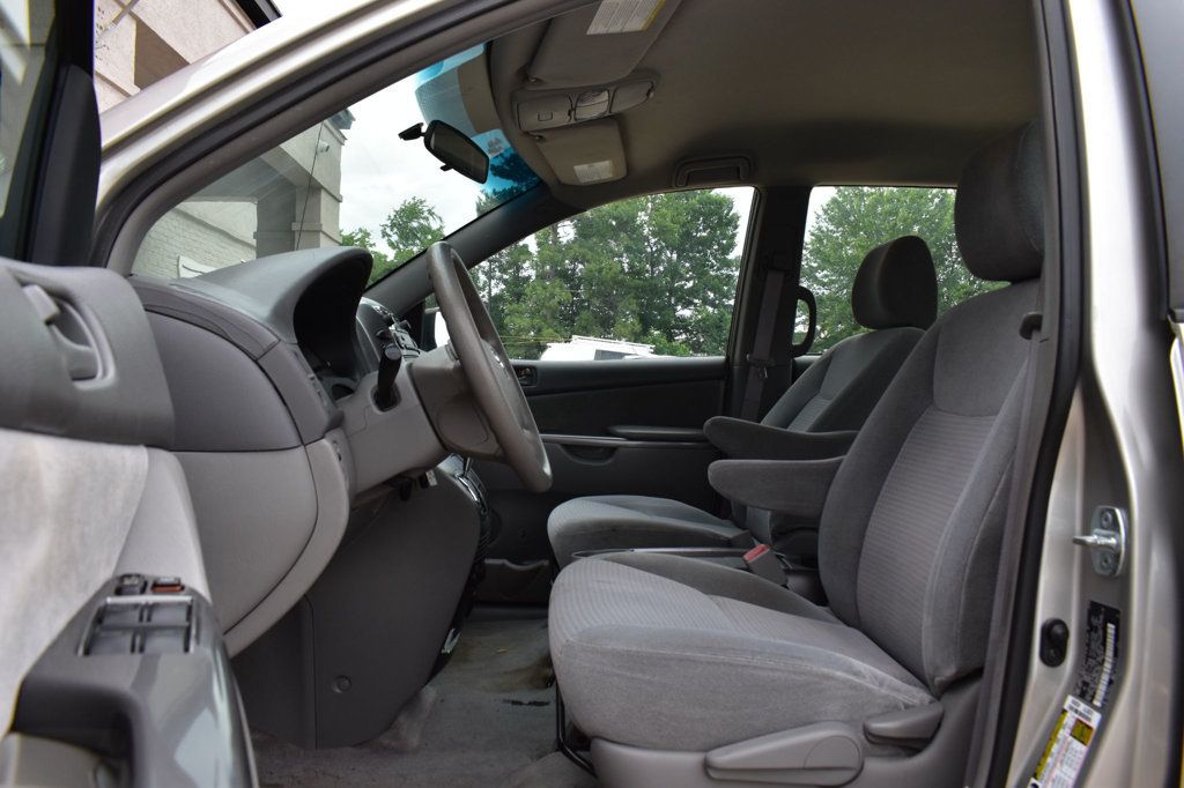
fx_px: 888
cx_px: 592
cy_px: 394
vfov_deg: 47.9
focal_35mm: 27
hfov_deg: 67.4
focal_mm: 18
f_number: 9
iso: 400
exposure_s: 1/125
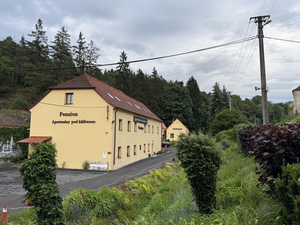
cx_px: 147
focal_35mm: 27
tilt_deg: +6.4
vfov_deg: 51.3
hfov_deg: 65.3
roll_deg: -1.1
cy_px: 109
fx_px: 234
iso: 80
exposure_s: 1/1018
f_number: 1.78
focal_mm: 6.76
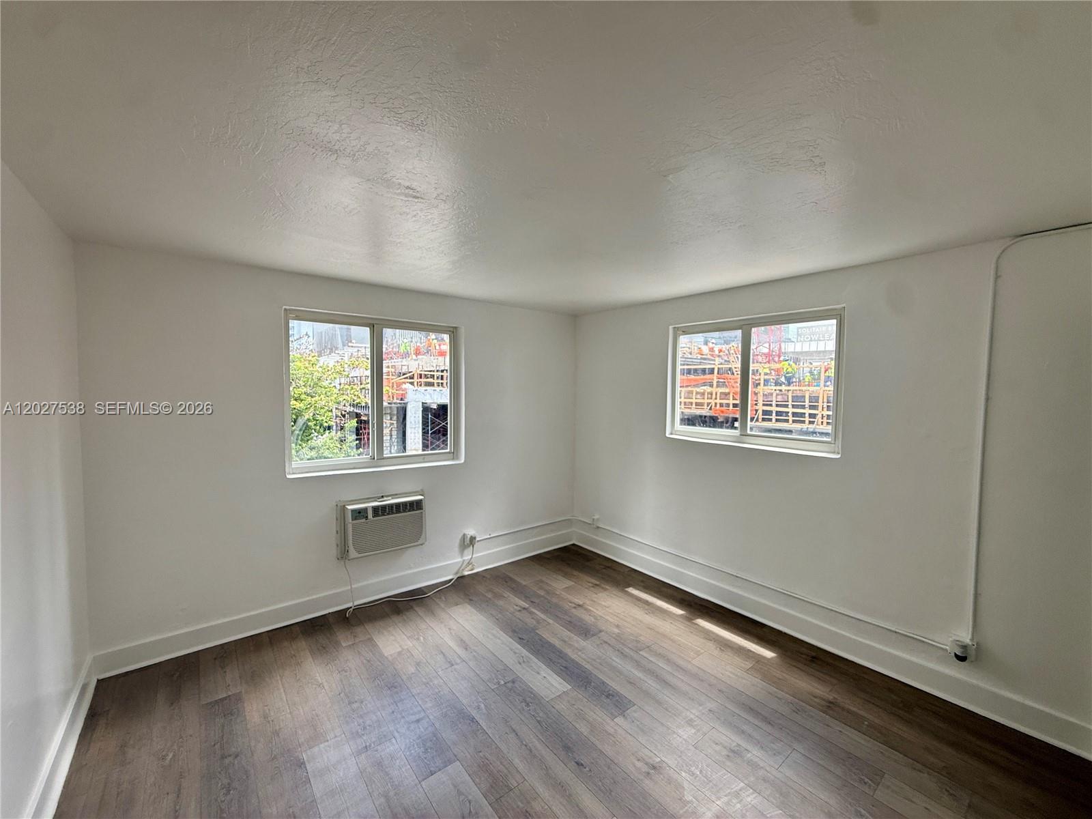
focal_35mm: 14
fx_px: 442
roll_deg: -0.8
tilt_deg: -2.8
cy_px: 410
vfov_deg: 85.7
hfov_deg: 102.1
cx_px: 546
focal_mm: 2.22
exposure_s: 1/120
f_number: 2.2
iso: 80
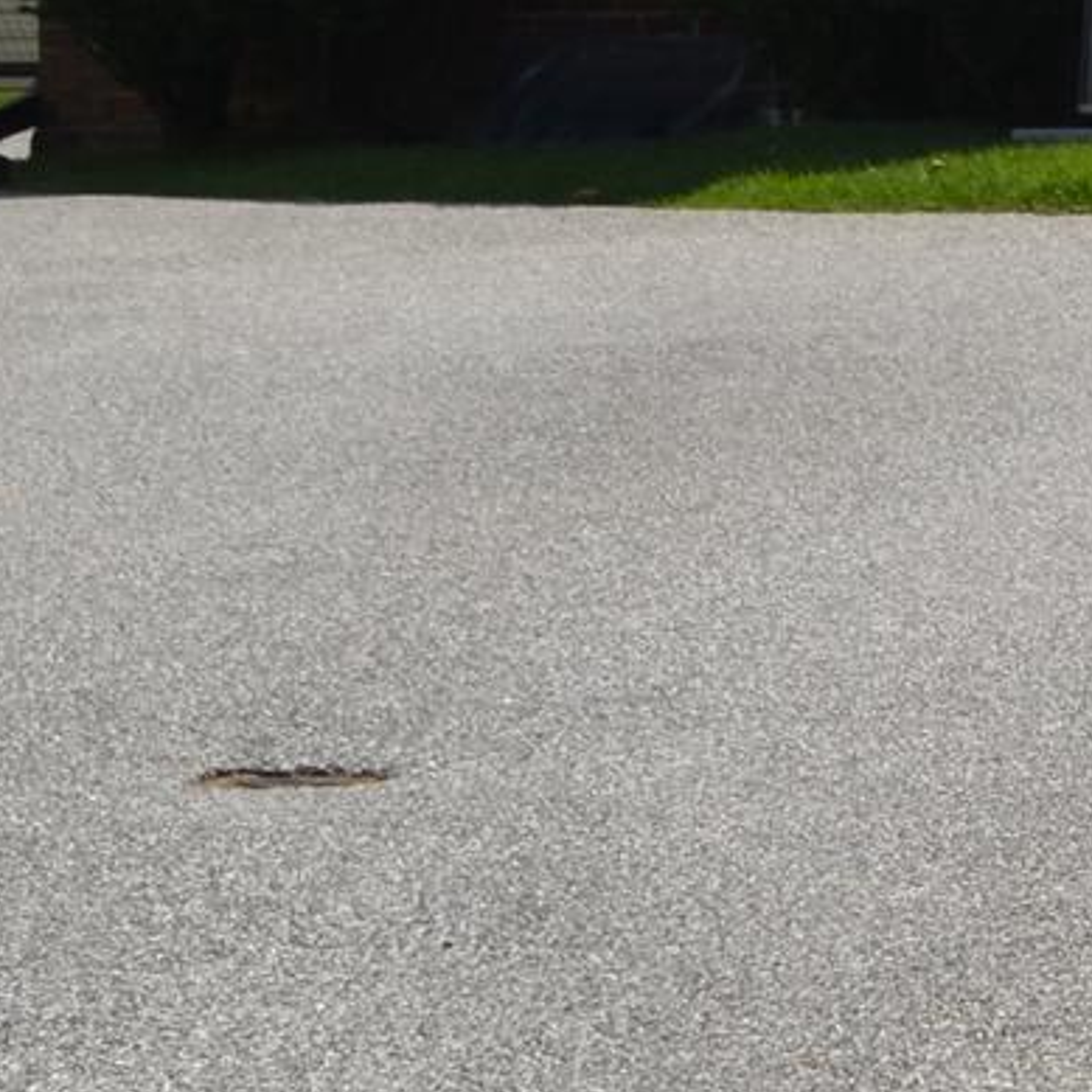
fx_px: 7673
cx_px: 2316
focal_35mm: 215
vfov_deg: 8.0
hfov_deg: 7.7
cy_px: -473
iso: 100
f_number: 10
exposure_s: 1/200
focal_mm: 32
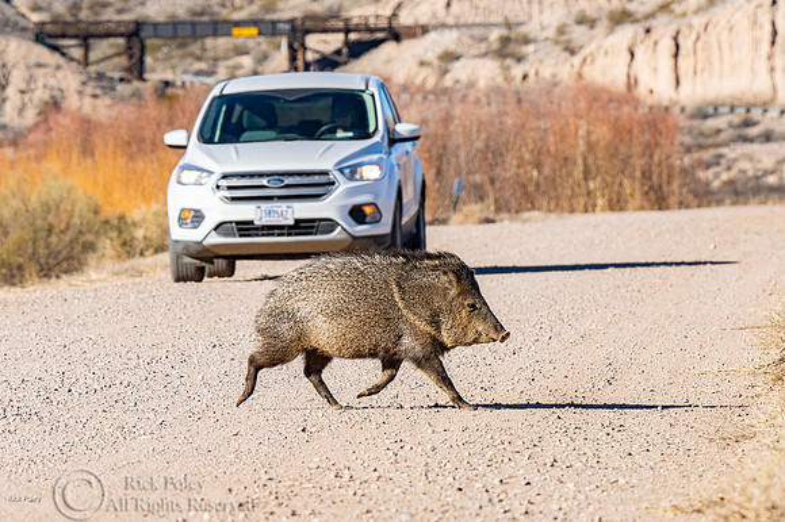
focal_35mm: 402
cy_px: 330
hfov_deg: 5.1
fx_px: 8769
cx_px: 346
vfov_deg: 3.4
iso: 1250
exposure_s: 1/2000
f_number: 11
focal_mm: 315
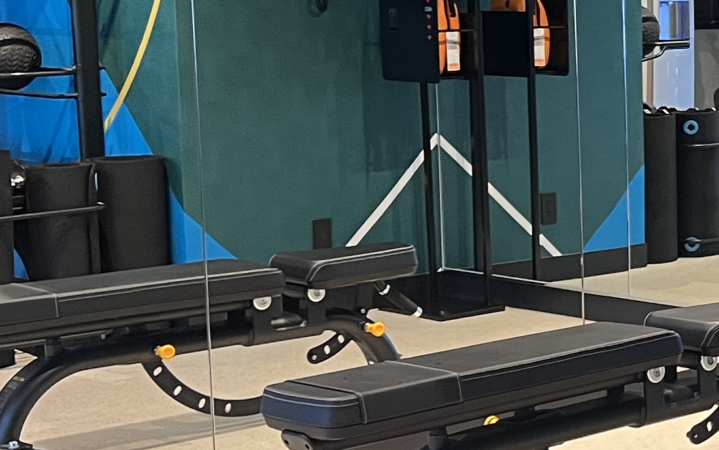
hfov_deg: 18.4
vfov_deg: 13.0
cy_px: 170
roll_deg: -0.3
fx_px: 1980
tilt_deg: -6.2
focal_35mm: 101
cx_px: 1063
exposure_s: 1/60
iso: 160
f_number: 1.5
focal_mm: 5.7
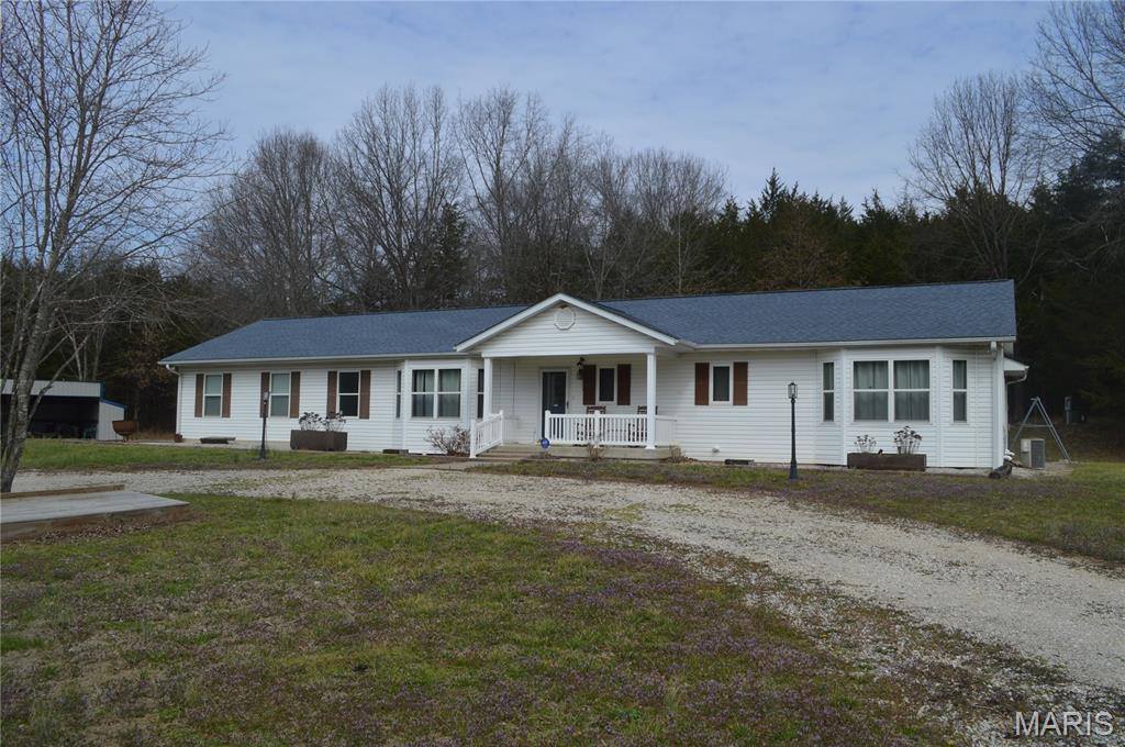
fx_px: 843
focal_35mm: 27
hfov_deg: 67.4
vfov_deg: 47.8
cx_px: 562
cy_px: 374
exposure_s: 1/320
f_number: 9
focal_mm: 18
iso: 100
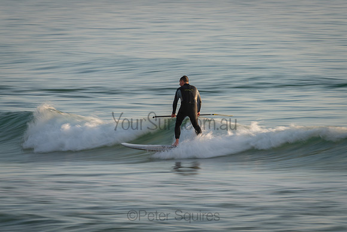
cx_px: 176
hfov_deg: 3.4
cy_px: 91
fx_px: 5905
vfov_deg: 2.2
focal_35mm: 613
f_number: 14
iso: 64
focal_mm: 500
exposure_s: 1/15
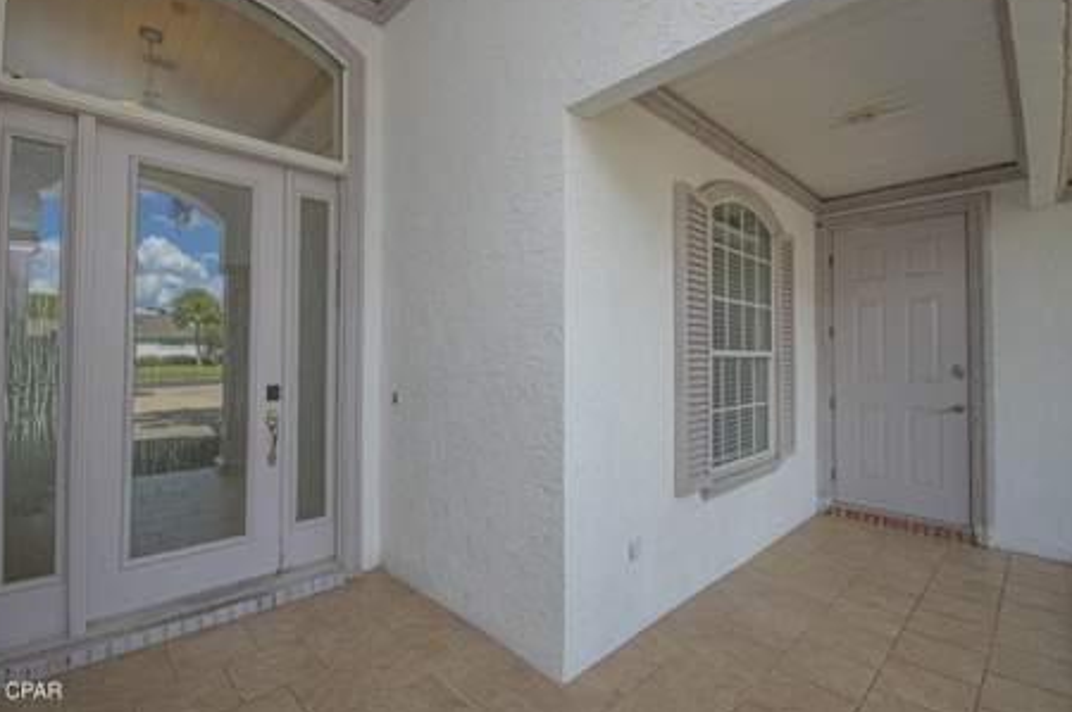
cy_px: 344
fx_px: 476
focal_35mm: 16
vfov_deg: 73.6
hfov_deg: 96.7
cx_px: 505
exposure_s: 1/80
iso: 400
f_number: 18
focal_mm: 10
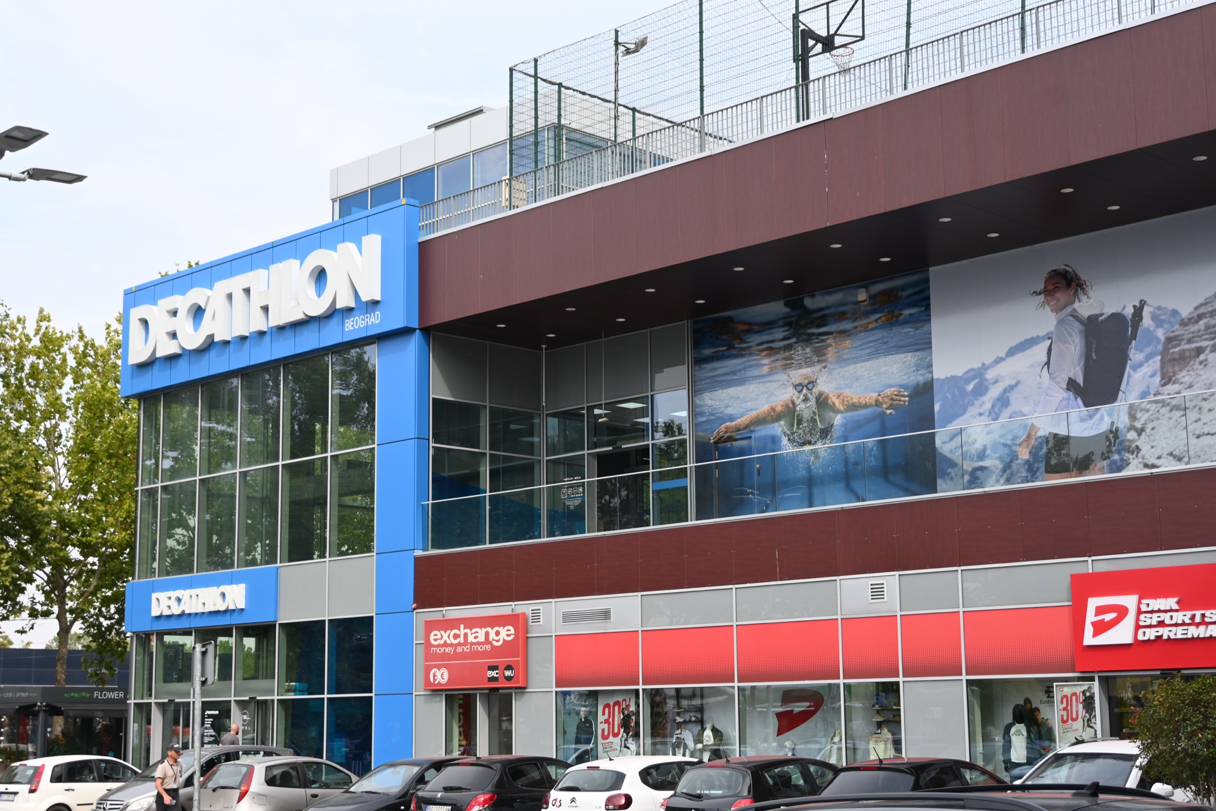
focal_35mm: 51
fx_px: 1722
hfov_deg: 38.9
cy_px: 406
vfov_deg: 26.5
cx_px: 608
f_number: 5.6
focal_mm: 34
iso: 100
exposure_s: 1/250
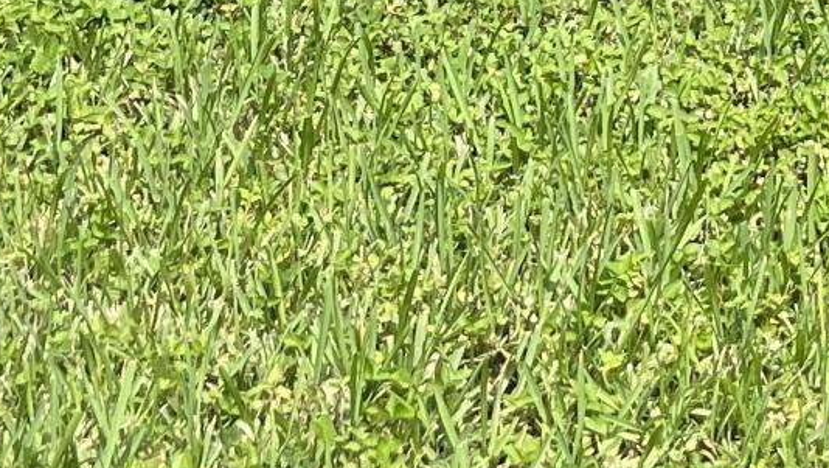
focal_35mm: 106
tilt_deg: -2.7
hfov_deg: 19.2
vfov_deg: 9.6
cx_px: 942
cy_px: -799
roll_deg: -0.4
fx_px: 2331
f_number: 1.6
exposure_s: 1/1916
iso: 32
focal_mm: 4.2
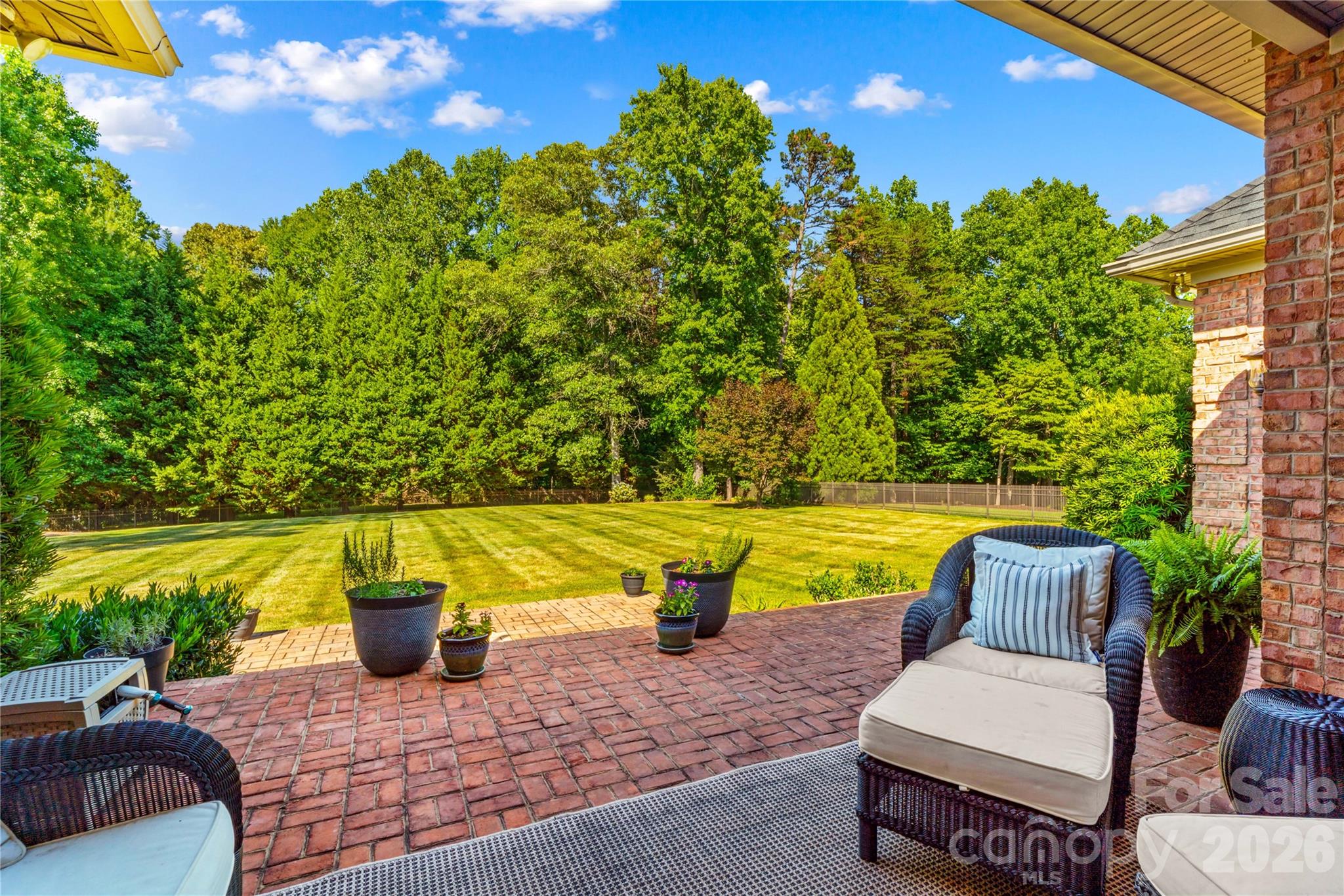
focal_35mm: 16
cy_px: 448
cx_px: 672
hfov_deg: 96.7
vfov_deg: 73.7
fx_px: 597
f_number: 16
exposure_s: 1/13
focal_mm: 16
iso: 100
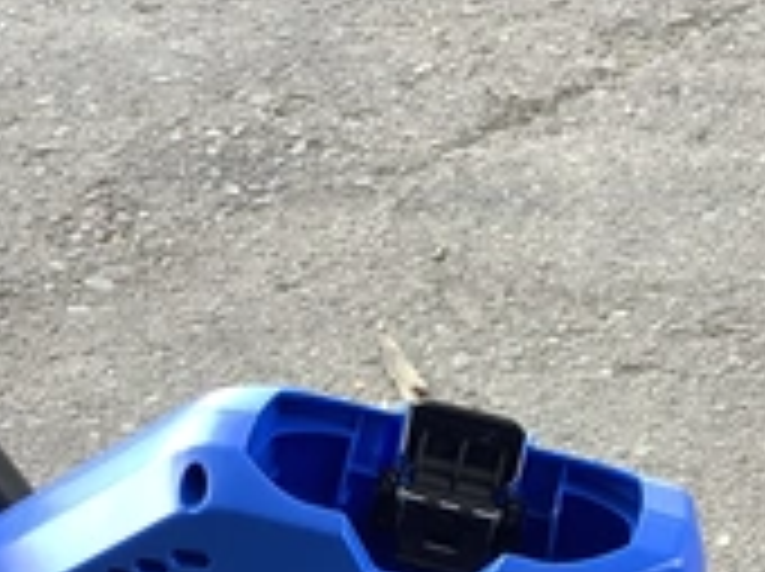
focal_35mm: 73
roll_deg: -1.4
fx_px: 1611
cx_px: 450
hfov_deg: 26.7
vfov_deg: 19.2
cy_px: 649
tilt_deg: -39.9
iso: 50
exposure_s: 1/120
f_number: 2.4
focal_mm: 3.3
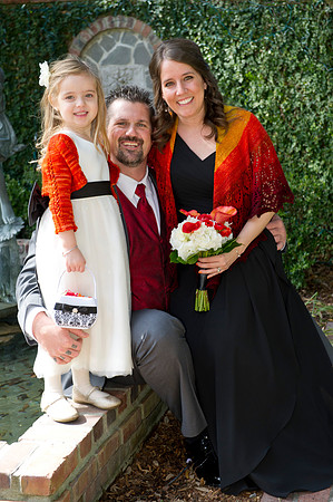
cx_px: 166
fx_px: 918
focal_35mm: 66
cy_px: 251
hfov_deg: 20.6
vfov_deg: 30.5
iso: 200
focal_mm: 66
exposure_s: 1/160
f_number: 5.6
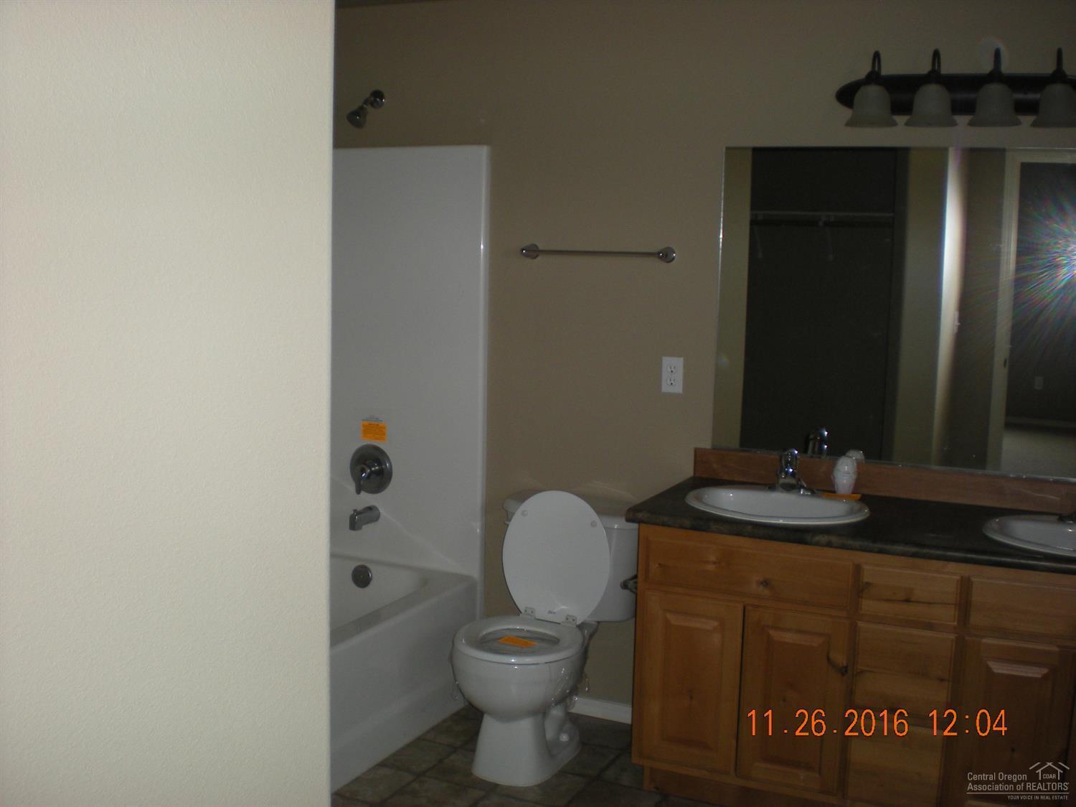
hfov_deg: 49.0
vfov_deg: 37.7
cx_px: 538
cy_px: 404
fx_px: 1181
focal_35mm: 38
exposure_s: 1/60
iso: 108
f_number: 3.1
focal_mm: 6.3
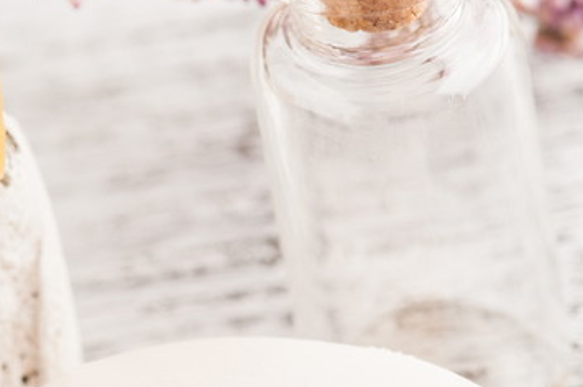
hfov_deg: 5.8
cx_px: 172
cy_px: 225
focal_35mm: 355
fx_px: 5744
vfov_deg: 3.9
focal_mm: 105
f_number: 11
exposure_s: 1/125
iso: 200
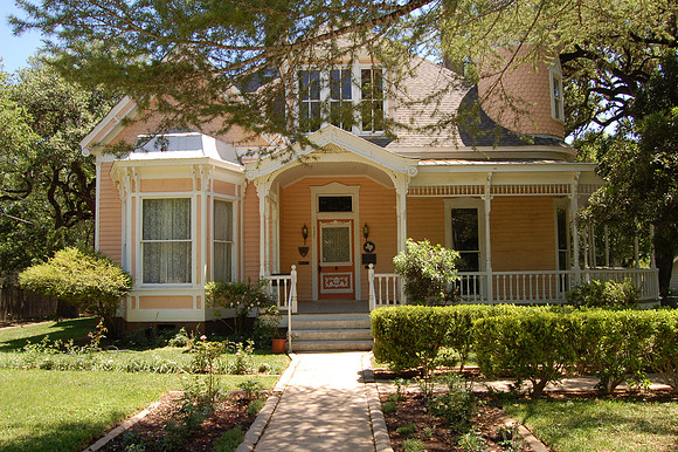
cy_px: 226
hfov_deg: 67.4
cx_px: 339
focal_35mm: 27
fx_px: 508
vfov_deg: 47.9
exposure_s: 1/200
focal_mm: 18
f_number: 7.1
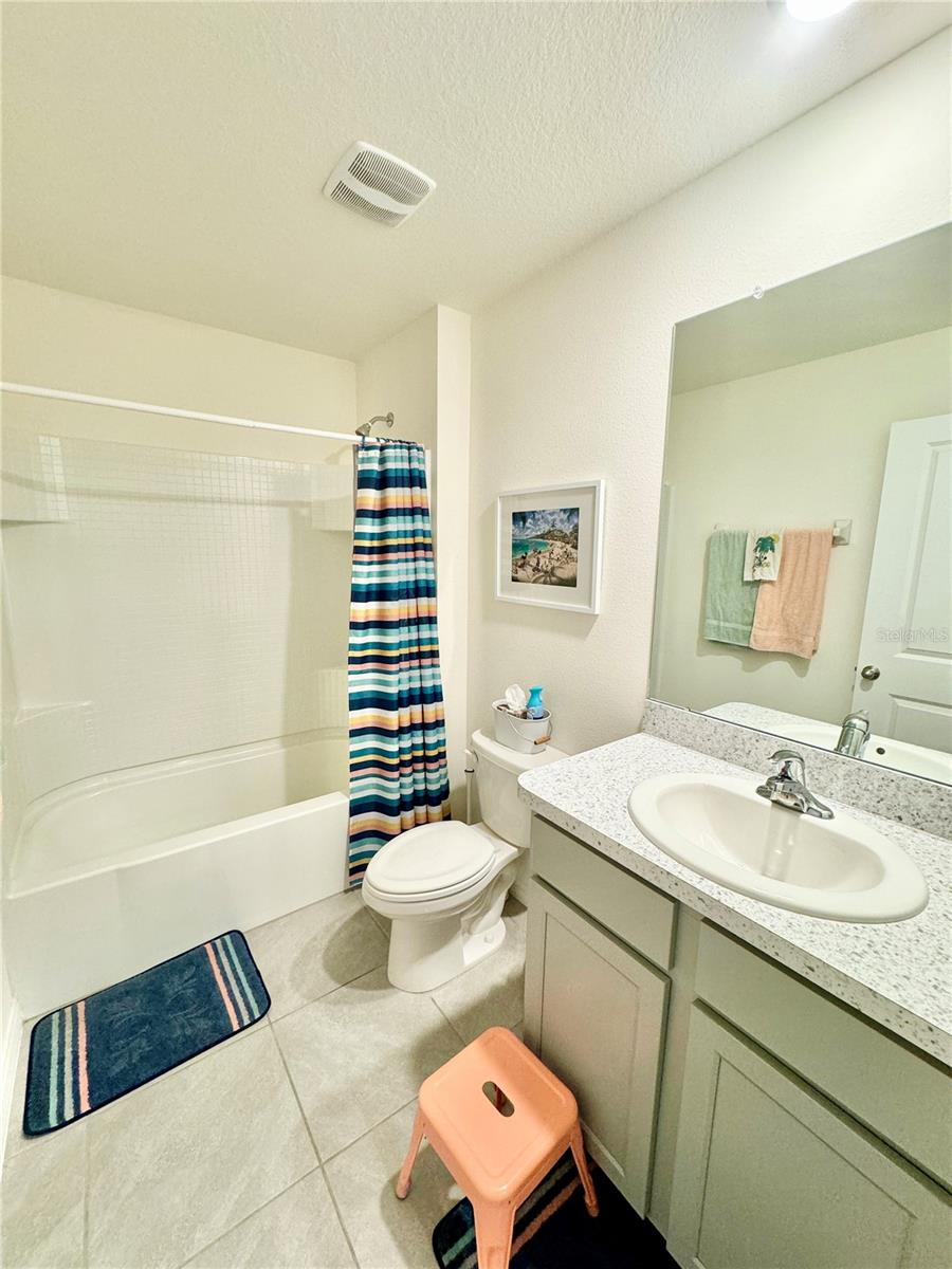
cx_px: 476
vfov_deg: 102.1
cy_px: 634
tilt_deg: -10.1
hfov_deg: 85.7
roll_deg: -1.4
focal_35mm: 14
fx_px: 513
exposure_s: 1/60
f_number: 2.2
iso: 200
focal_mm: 2.22
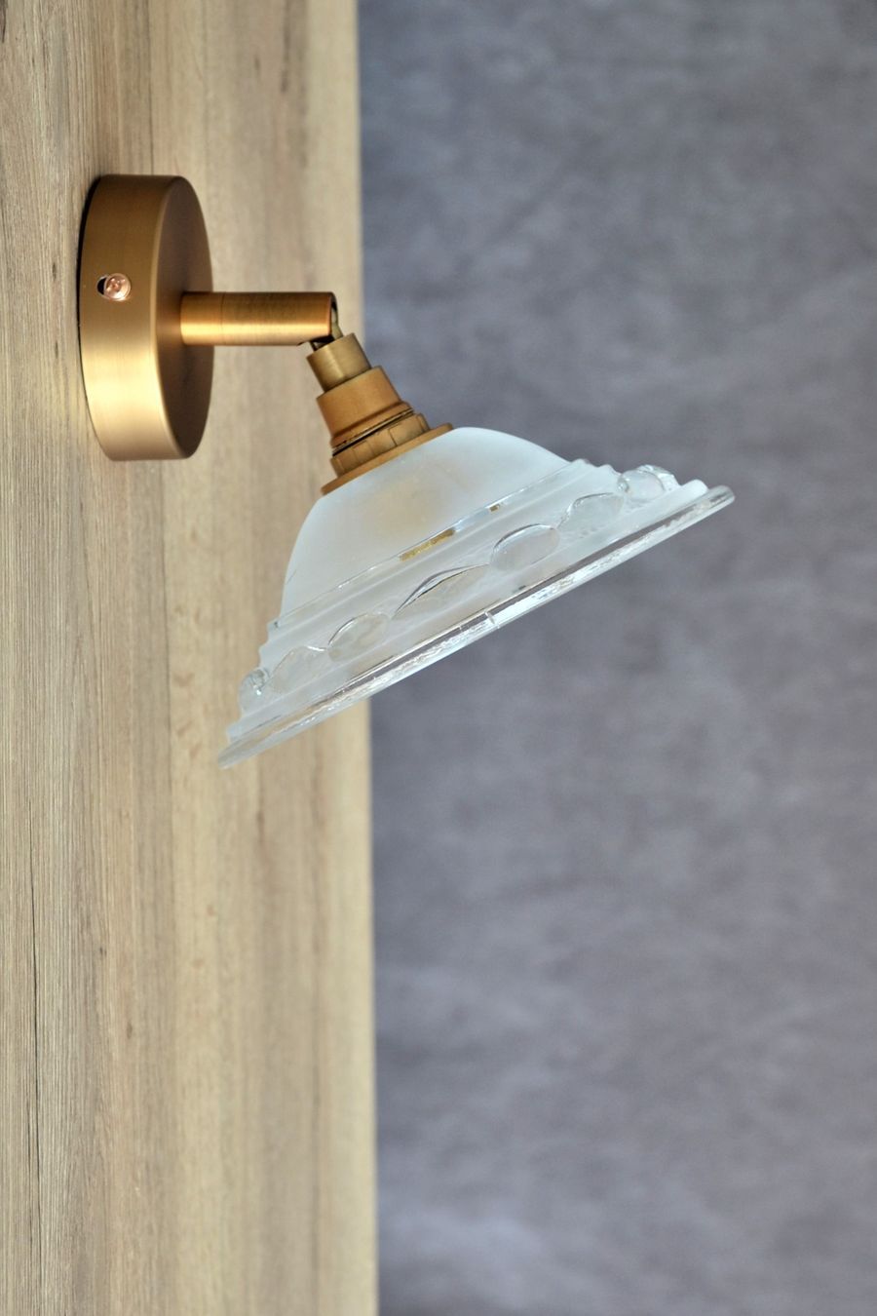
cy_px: 658
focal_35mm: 75
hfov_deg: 18.2
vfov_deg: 27.0
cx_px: 438
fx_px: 2740
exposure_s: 1/125
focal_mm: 50
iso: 320
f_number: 5.6
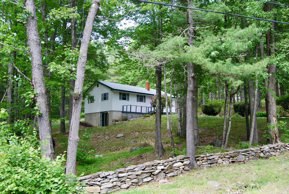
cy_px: 97
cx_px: 144
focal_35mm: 30
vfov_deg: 43.7
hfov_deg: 61.9
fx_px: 241
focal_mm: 20
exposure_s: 1/125
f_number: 5.6
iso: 160
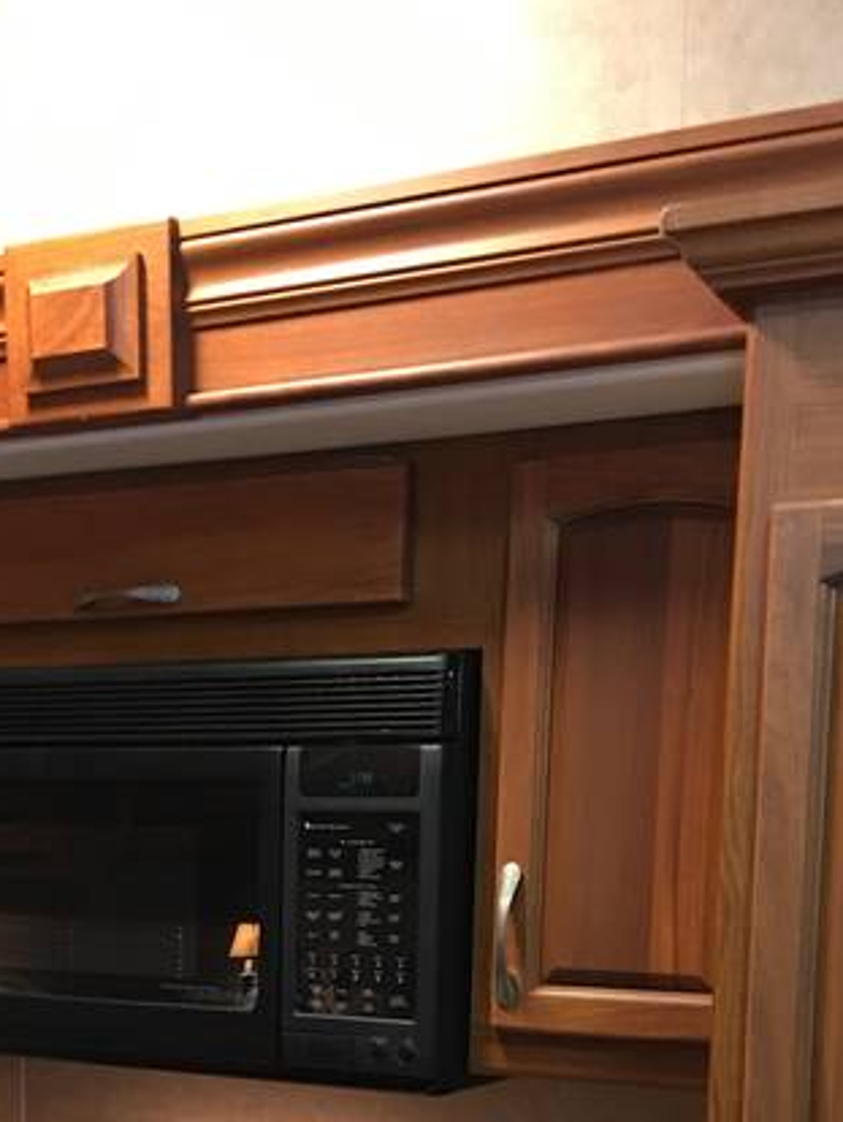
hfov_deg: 25.9
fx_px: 1816
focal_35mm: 56
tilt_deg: -7.3
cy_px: 1079
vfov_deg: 32.1
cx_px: 236
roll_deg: -0.6
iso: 64
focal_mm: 4.15
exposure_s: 1/4
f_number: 2.2
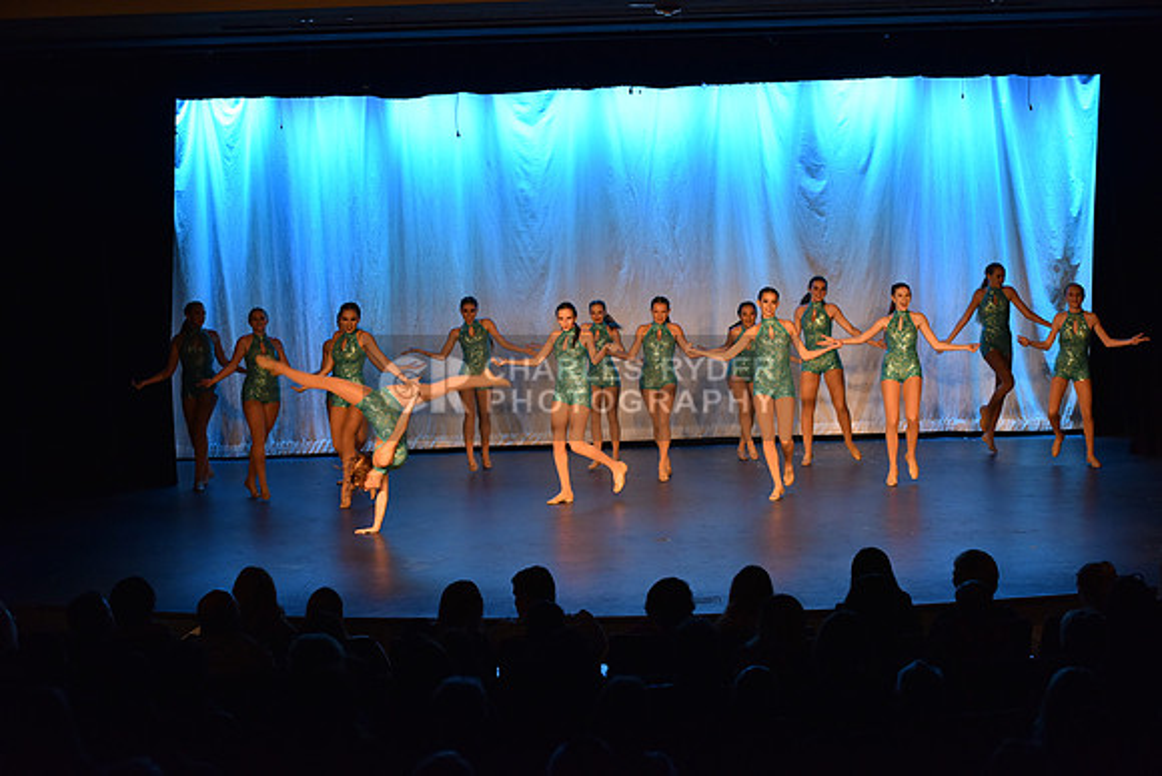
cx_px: 581
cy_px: 388
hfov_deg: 27.0
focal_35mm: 75
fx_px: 2421
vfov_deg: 18.2
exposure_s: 1/250
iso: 2000
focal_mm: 75
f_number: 3.5
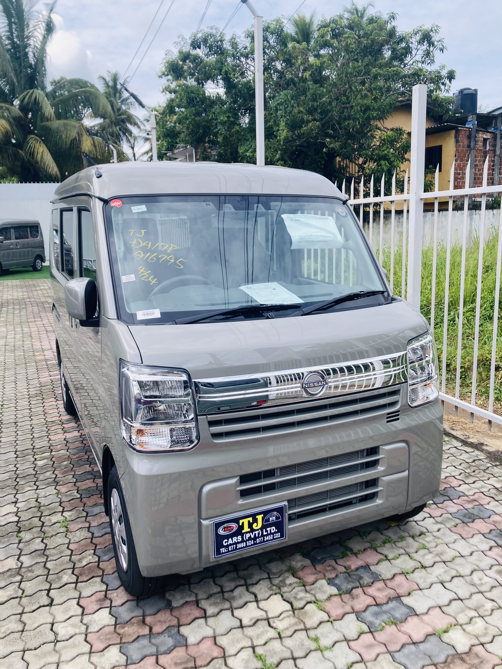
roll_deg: +1.1
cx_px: 251
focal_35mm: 28
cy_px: 334
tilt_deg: -8.9
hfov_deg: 49.7
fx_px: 541
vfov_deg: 63.4
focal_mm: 3.99
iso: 20
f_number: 1.8
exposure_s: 1/941
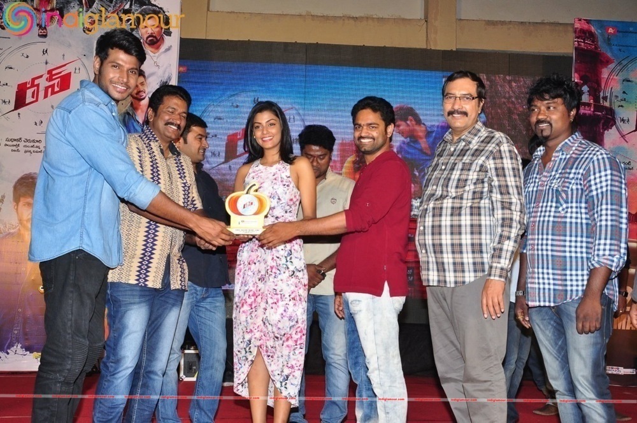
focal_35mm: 38
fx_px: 663
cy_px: 212
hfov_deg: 51.3
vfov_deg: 35.4
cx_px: 318
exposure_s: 1/125
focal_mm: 25
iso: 500
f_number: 8
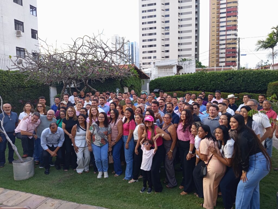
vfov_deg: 56.8
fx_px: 193
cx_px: 139
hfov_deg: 71.6
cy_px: 104
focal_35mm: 24
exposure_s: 1/120
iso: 107
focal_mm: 5.24
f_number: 1.7
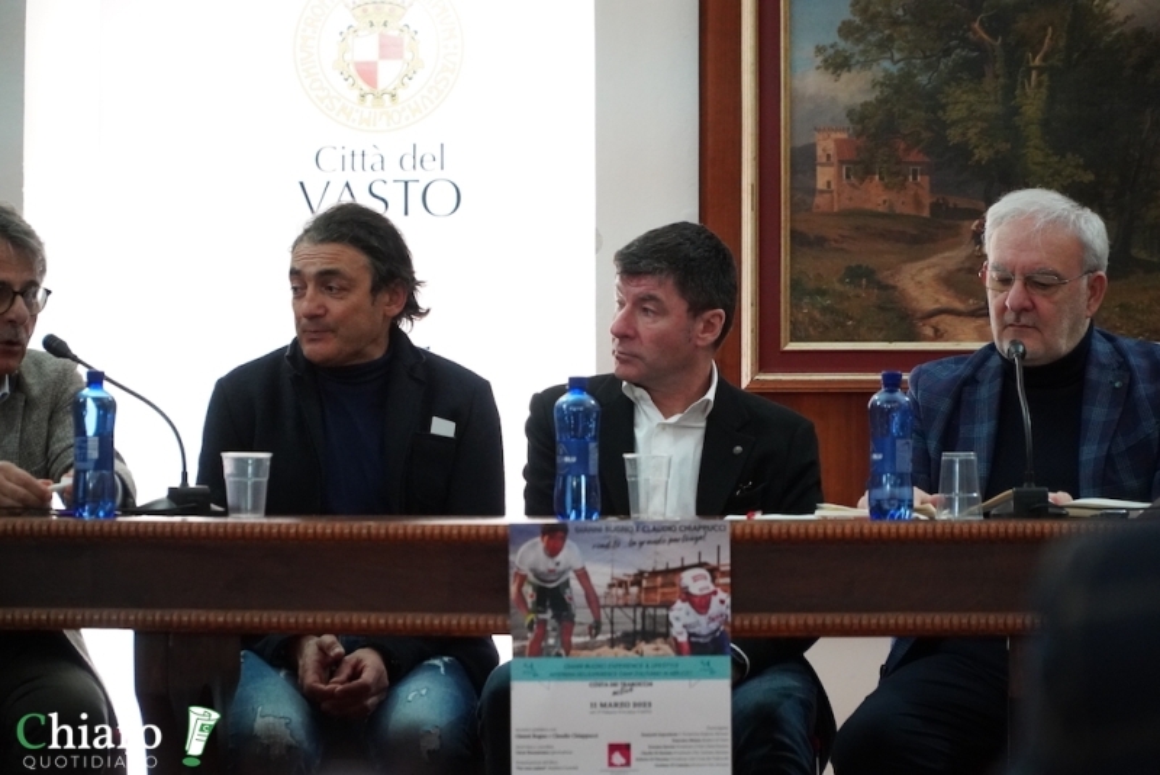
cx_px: 580
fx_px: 5077
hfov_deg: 13.0
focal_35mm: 158
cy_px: 388
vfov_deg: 8.7
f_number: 4
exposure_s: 1/60
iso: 4000
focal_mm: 105
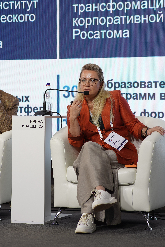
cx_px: 82
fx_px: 873
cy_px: 124
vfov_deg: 16.1
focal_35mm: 127
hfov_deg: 10.8
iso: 100
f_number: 2.5
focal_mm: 85
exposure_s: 1/125
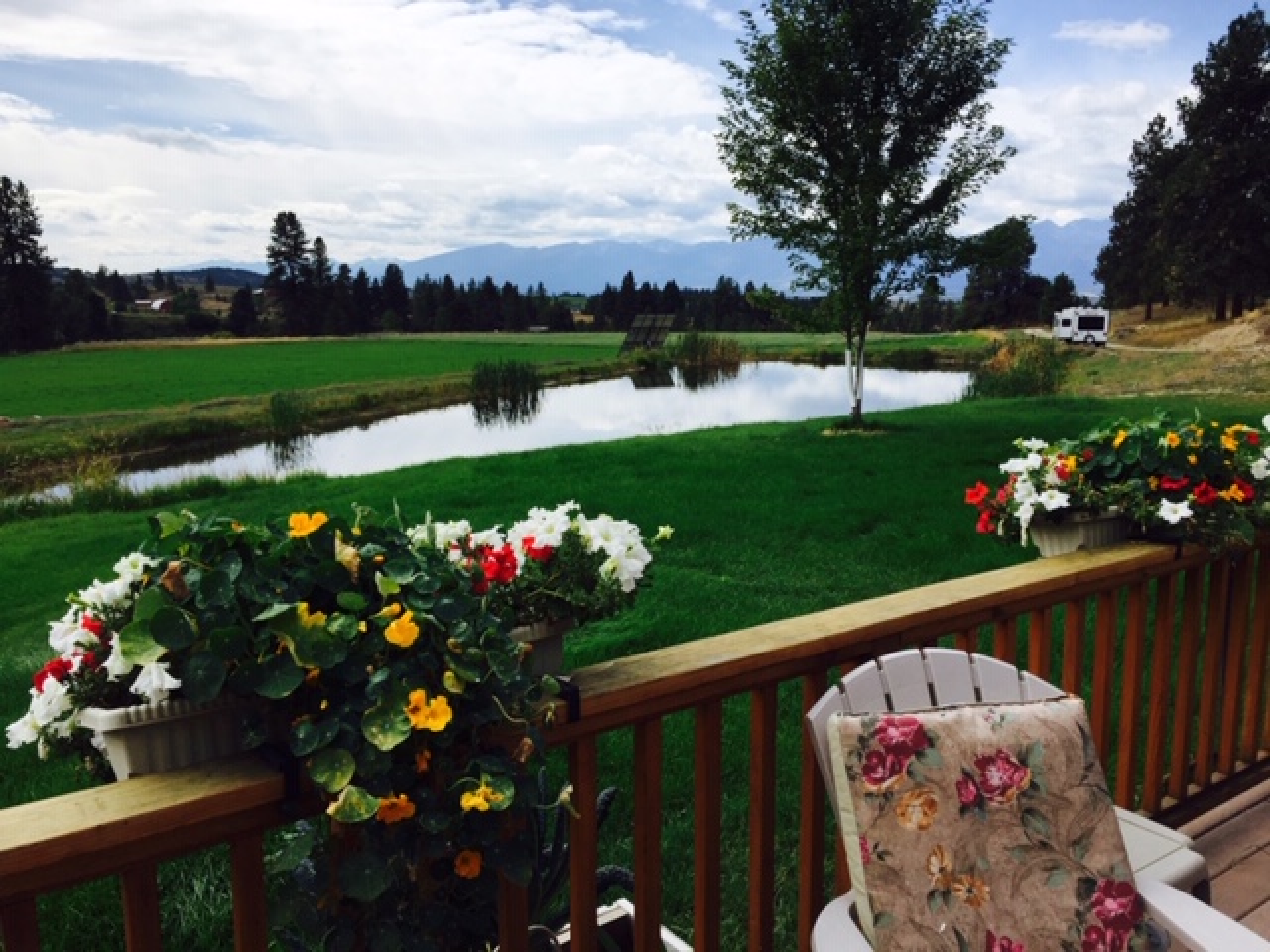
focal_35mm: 29
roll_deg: -1.1
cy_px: 476
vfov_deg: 48.2
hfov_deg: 61.7
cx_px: 635
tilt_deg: -9.6
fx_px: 1064
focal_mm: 4.15
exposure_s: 1/2825
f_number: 2.2
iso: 32
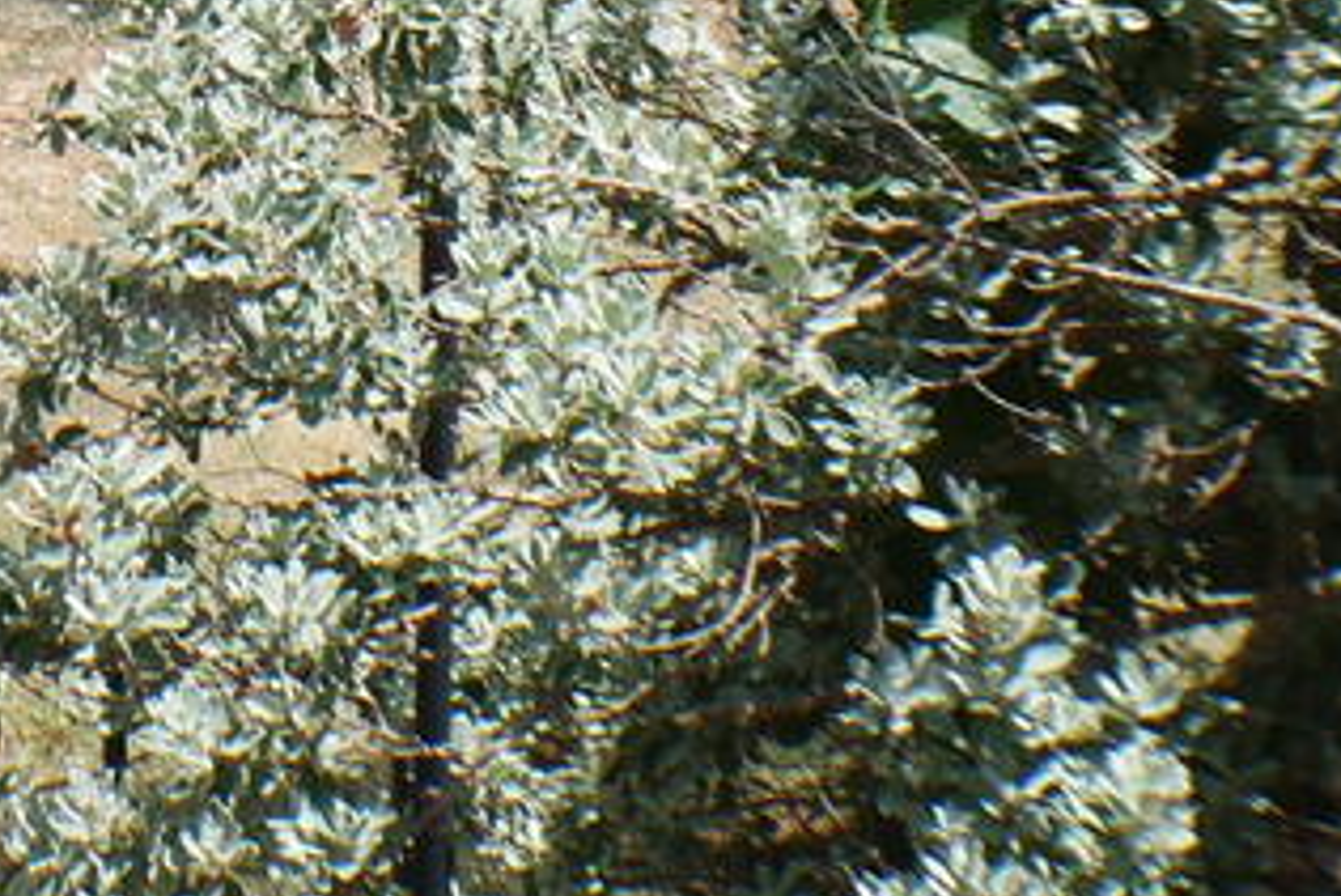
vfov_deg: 9.4
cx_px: -721
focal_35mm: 142
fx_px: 5292
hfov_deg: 13.5
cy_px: -374
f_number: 6.3
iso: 200
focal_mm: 15
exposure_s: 1/320
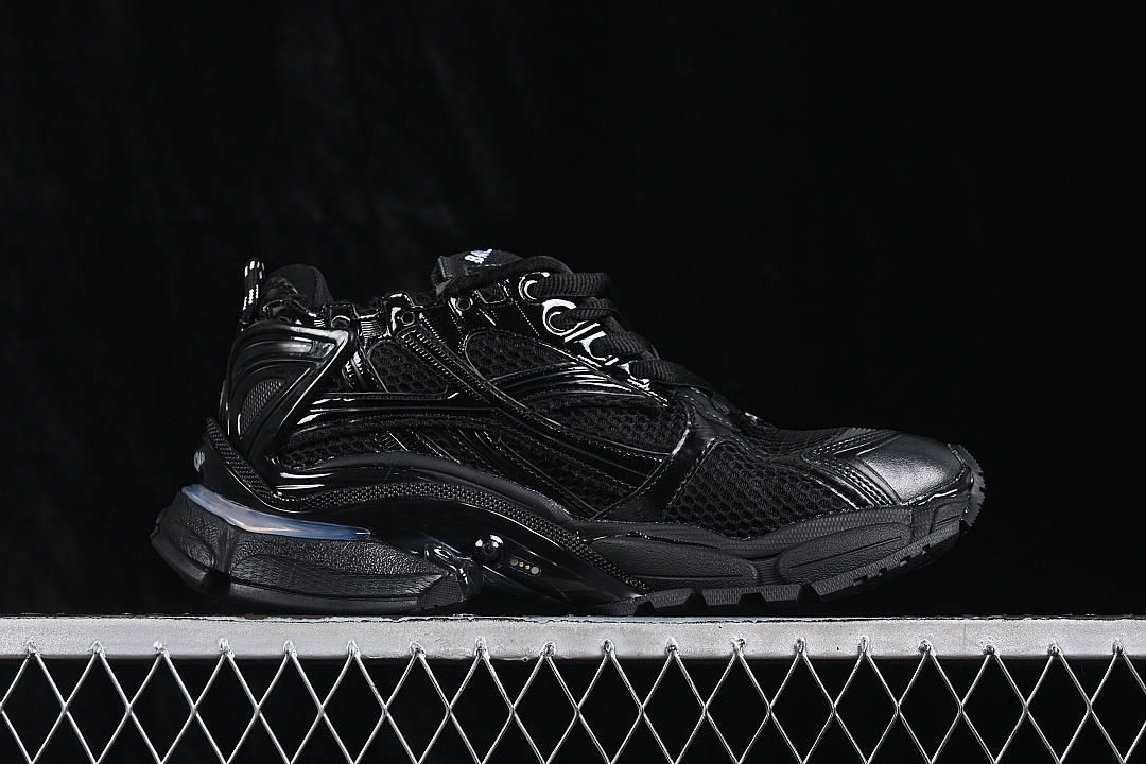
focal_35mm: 75
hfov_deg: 27.0
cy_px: 382
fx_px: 2387
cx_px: 573
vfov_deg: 18.2
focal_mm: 50
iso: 160
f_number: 6.3
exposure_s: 1/60
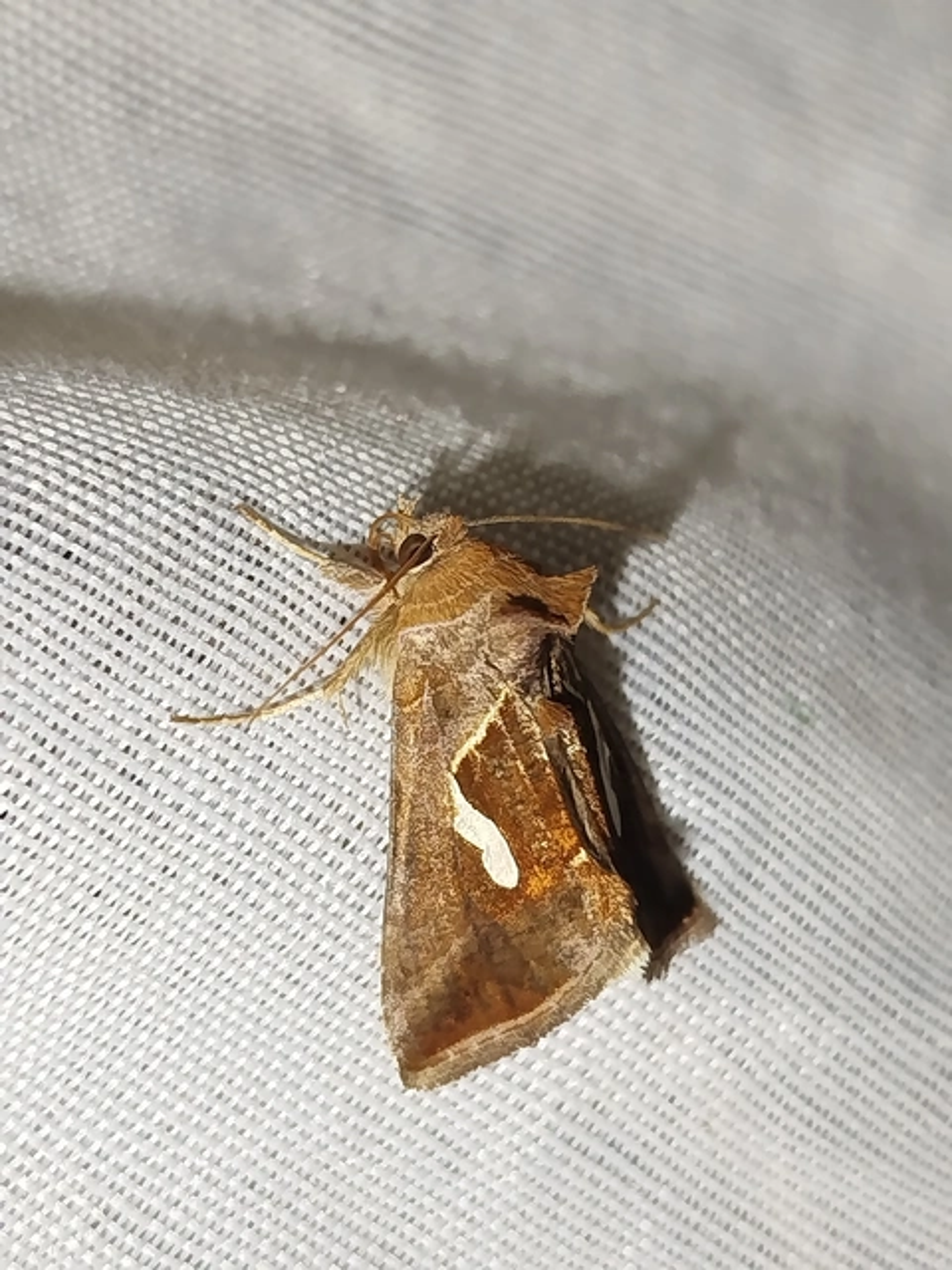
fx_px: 2787
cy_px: 635
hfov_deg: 19.4
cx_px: 476
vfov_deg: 25.7
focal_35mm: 76
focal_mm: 5.31
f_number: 1.7
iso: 80
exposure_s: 1/50
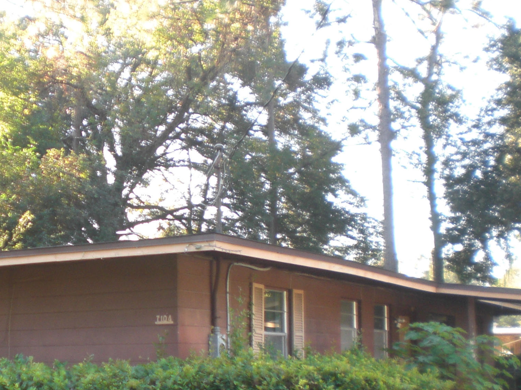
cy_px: 300
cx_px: 89
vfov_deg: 21.7
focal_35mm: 67
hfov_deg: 28.2
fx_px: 1008
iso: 100
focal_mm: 6.3
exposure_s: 1/60
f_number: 3.1
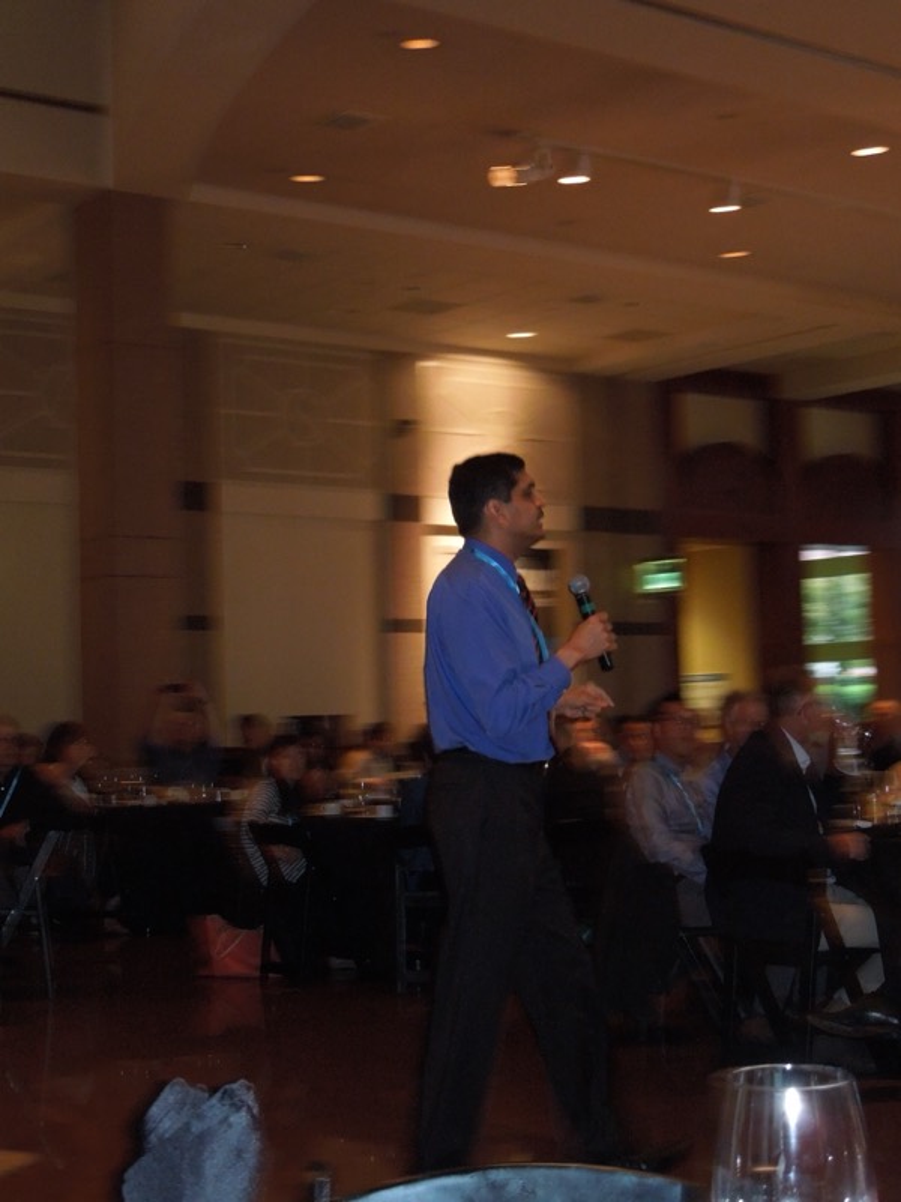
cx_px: 450
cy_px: 601
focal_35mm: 54
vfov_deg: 35.5
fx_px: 1874
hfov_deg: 27.0
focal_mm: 9.8
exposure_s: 1/13
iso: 800
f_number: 4.2
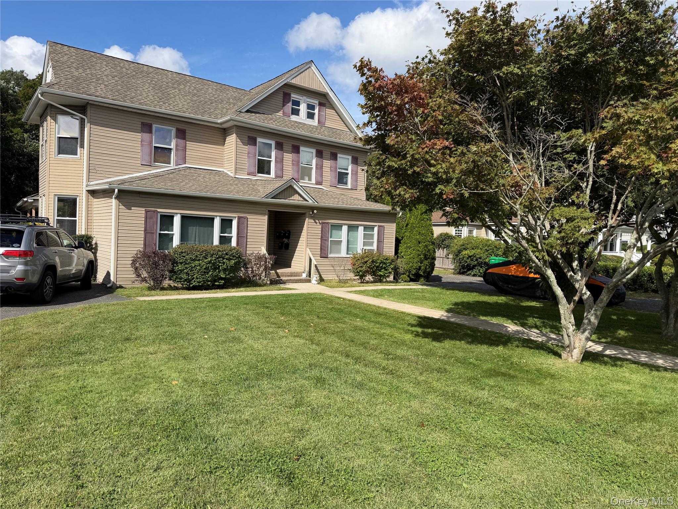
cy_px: 254
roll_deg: -1.8
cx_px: 339
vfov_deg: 56.8
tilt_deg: -4.1
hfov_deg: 71.6
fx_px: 470
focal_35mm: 24
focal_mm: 6.76
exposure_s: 1/4167
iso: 80
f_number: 1.78
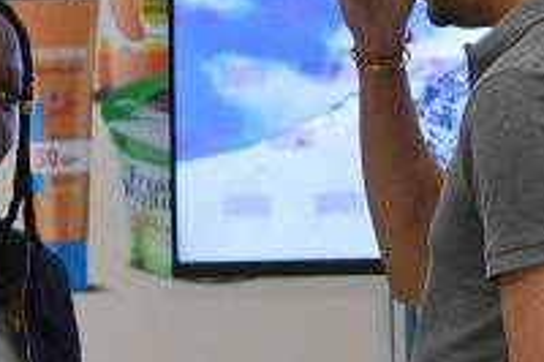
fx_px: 6130
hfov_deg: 5.0
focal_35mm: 406
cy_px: -41
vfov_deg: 3.4
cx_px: -577
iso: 1600
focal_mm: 50
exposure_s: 1/200
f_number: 2.5
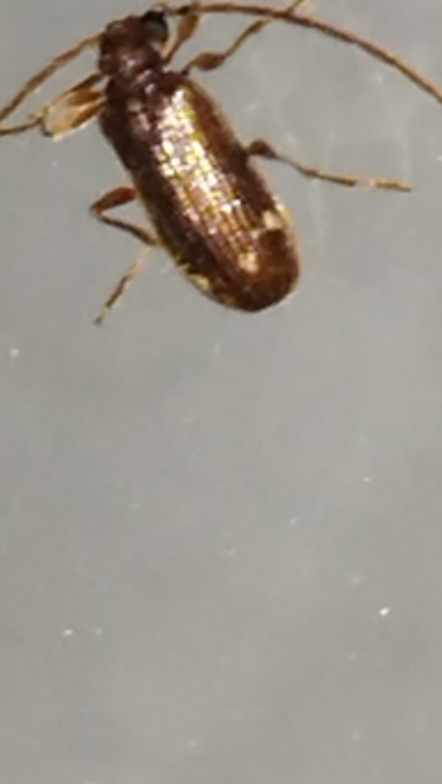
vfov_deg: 37.4
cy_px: 257
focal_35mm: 55
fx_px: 1143
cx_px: 151
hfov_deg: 21.8
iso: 141
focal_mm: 4.71
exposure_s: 1/50
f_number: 1.79
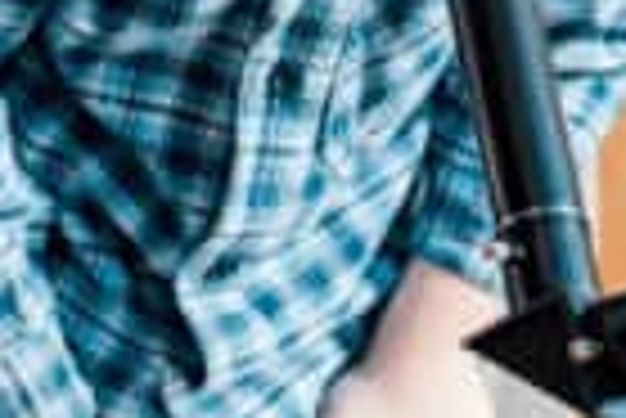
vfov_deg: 7.1
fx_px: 3360
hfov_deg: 9.8
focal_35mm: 193
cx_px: 1288
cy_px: -79
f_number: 3.5
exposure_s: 1/200
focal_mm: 35
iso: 100
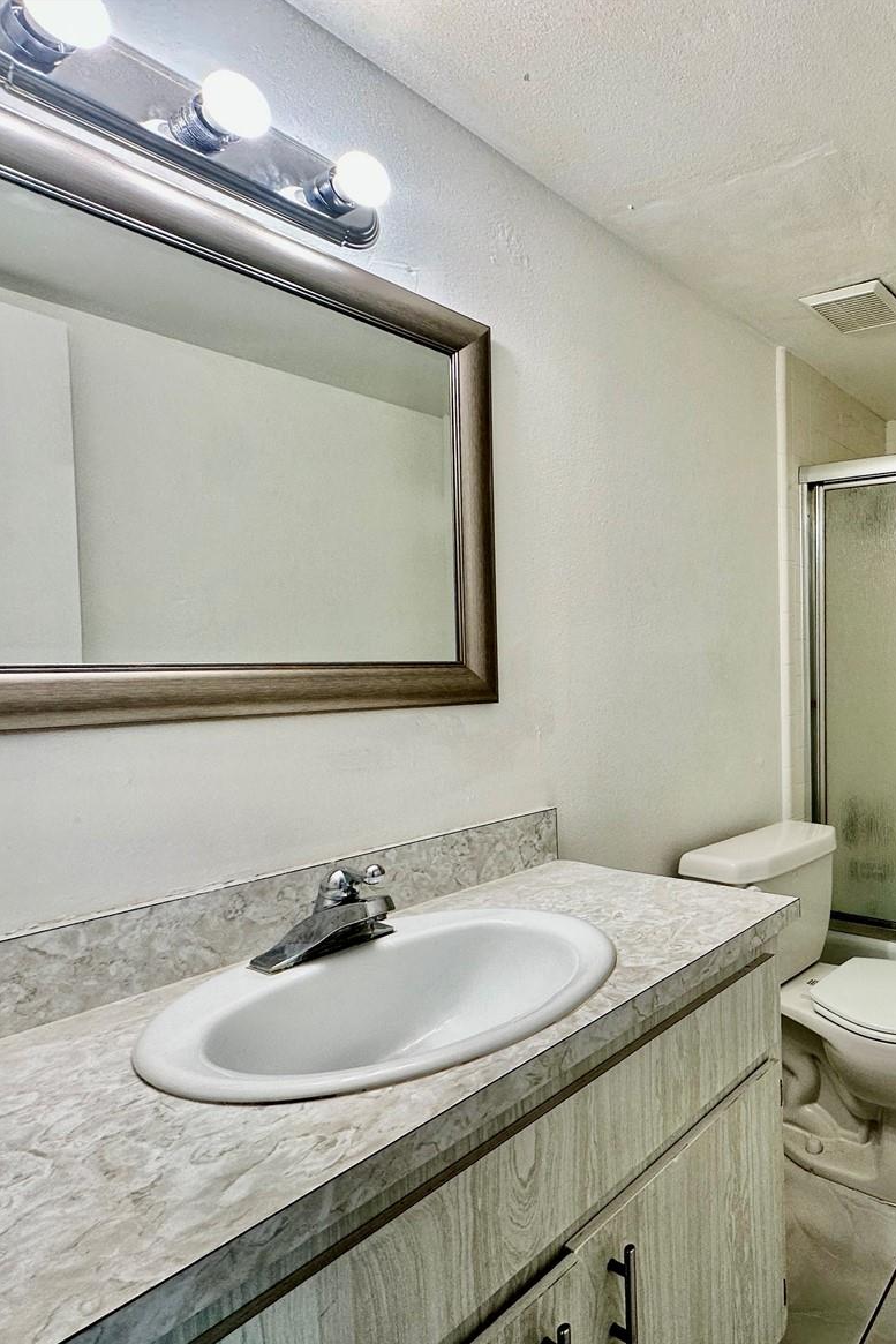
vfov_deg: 84.0
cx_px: 829
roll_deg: -0.2
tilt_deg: -2.5
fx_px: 746
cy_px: 689
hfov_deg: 53.1
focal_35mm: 20
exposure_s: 1/120
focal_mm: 2.22
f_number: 2.2
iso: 100
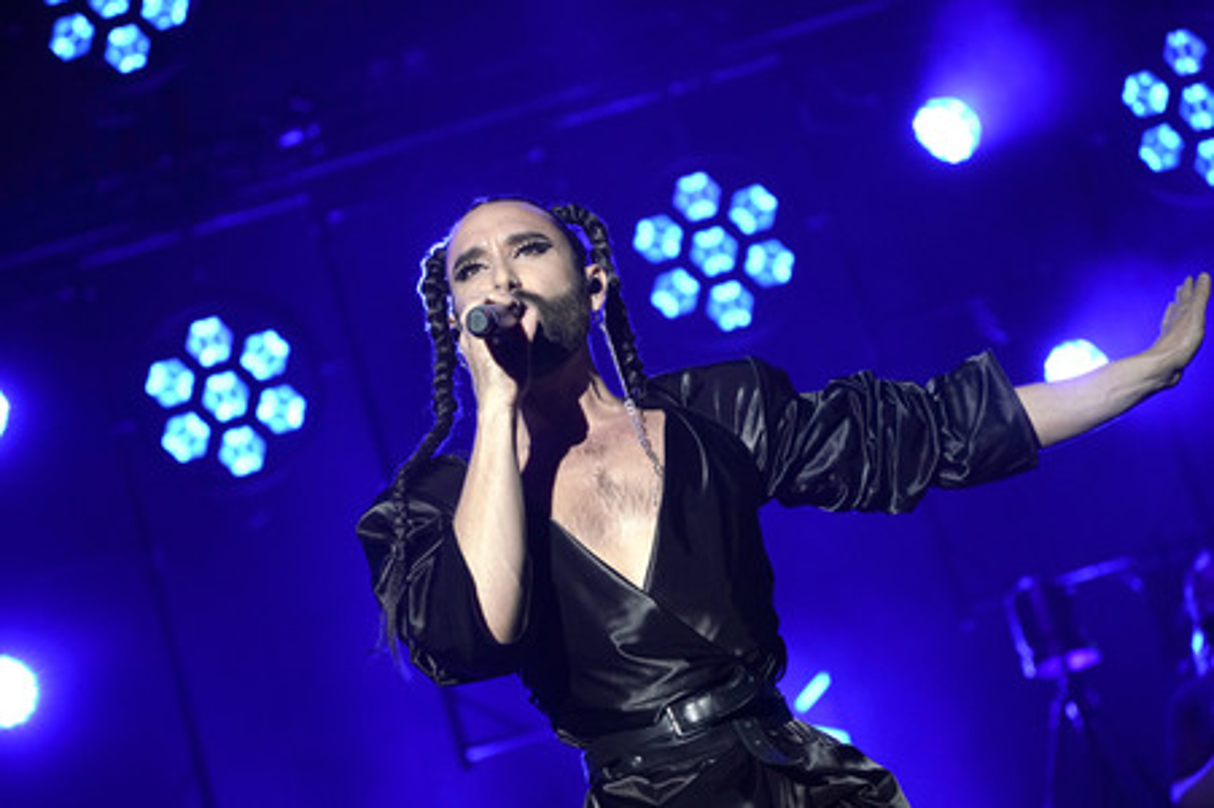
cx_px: 607
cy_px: 404
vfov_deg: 14.5
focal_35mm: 94
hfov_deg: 21.7
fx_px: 3167
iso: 2000
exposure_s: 1/250
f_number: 4.5
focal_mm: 94
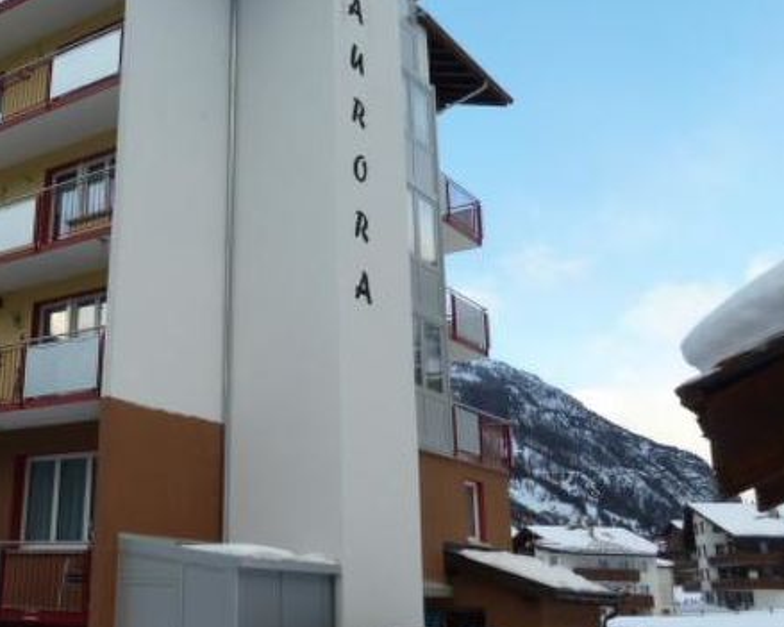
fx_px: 974
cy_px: 259
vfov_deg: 35.6
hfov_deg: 42.3
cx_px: 185
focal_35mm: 42
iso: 80
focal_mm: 4.1
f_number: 4
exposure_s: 1/125
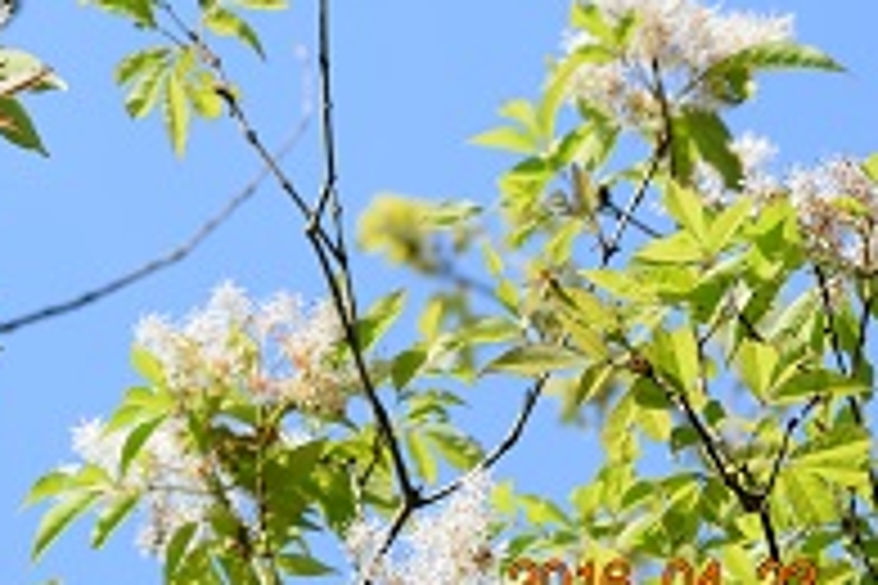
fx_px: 9468
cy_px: -27
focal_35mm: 388
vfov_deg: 3.5
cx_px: -59
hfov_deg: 5.3
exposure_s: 1/320
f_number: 9
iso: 200
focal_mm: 105
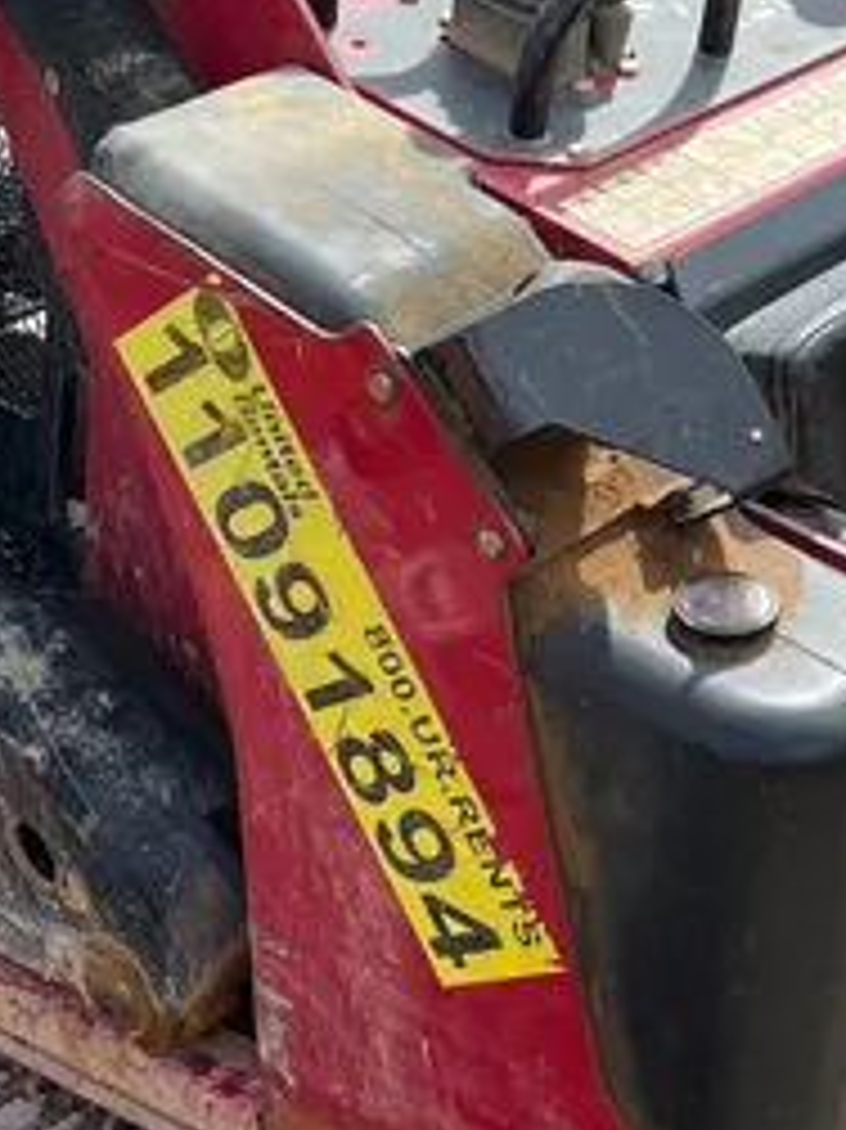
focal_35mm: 76
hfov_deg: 19.3
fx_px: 2479
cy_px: 628
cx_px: 270
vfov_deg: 25.7
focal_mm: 5.1
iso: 50
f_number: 1.6
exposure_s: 1/1339
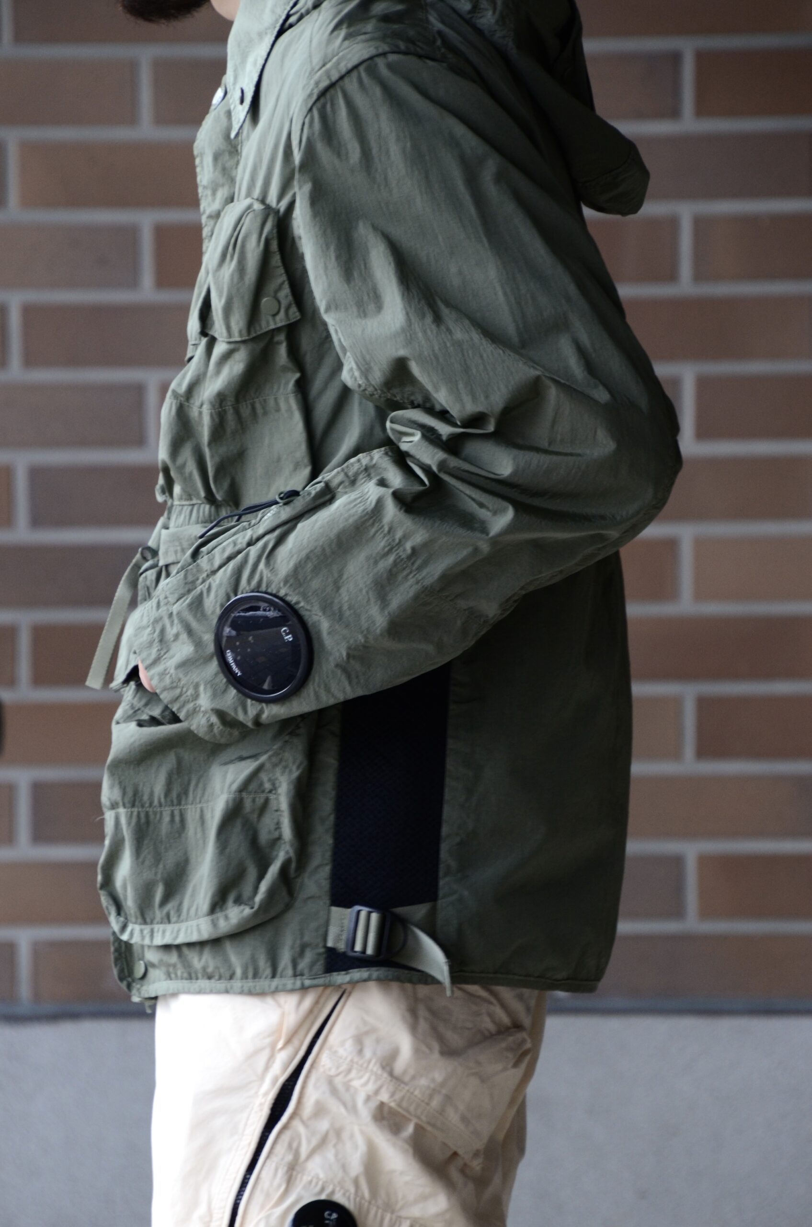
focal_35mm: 210
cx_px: 406
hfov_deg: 6.5
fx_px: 7138
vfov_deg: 9.8
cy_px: 614
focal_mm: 140
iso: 640
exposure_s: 1/100
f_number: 6
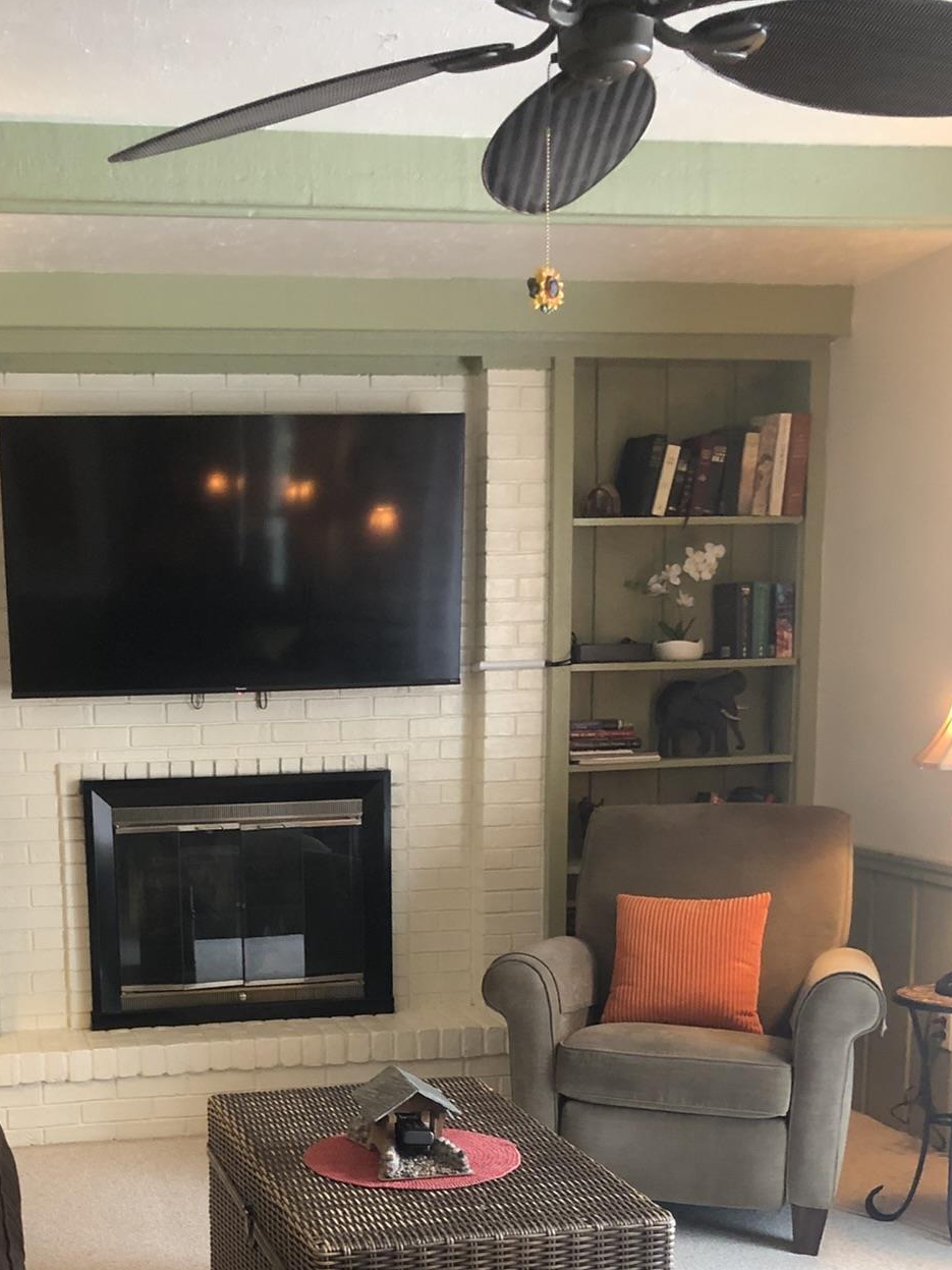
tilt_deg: -11.8
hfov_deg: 31.0
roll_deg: +1.6
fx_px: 1687
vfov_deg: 39.9
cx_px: 238
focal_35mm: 46
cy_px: 984
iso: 64
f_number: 1.8
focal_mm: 3.99
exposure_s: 1/15
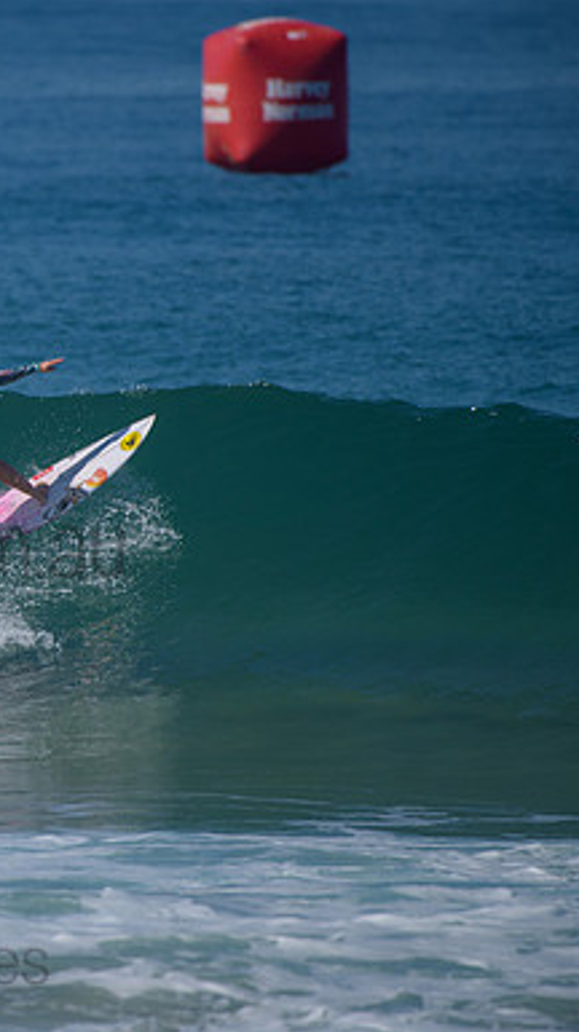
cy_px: 516
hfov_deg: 1.5
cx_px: -158
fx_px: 21605
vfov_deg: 2.7
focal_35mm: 790
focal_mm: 500
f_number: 5.6
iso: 140
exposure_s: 1/2000
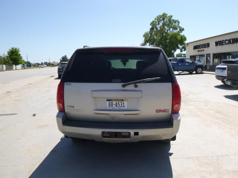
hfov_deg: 69.4
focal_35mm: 25
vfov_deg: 54.9
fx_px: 172
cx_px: 119
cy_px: 89
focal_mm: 4.5
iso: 100
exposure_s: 1/400
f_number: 3.9
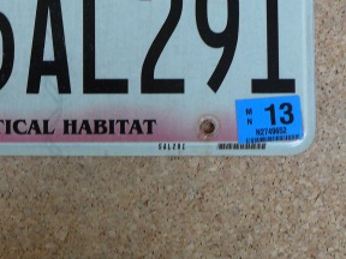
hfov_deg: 26.1
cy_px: 53
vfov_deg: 20.0
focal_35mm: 73
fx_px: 730
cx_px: 55
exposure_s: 1/30
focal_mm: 6.1
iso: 125
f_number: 3.1
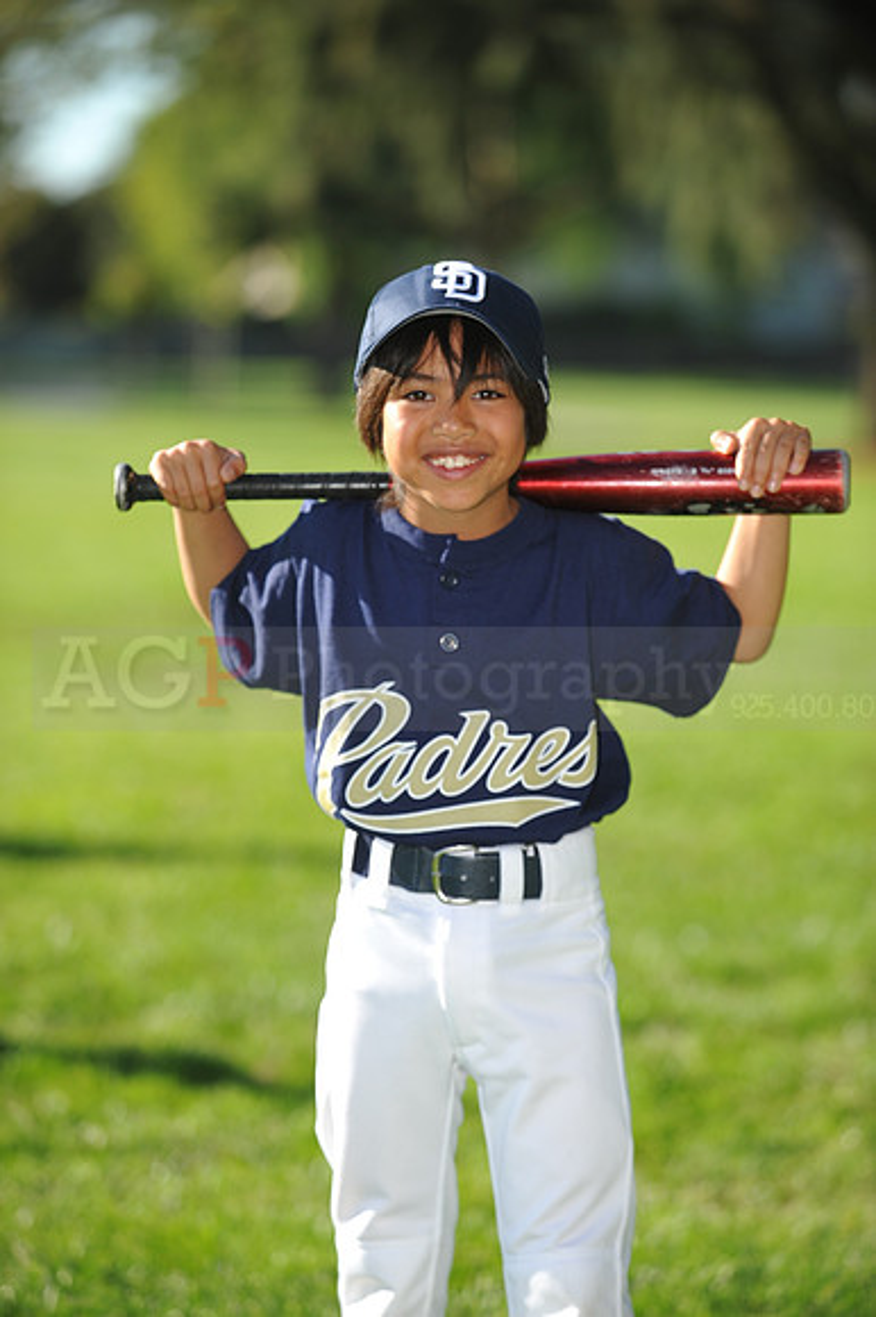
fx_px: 5298
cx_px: 438
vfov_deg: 14.2
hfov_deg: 9.5
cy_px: 658
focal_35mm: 145
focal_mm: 145
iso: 200
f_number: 4
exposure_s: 1/1000
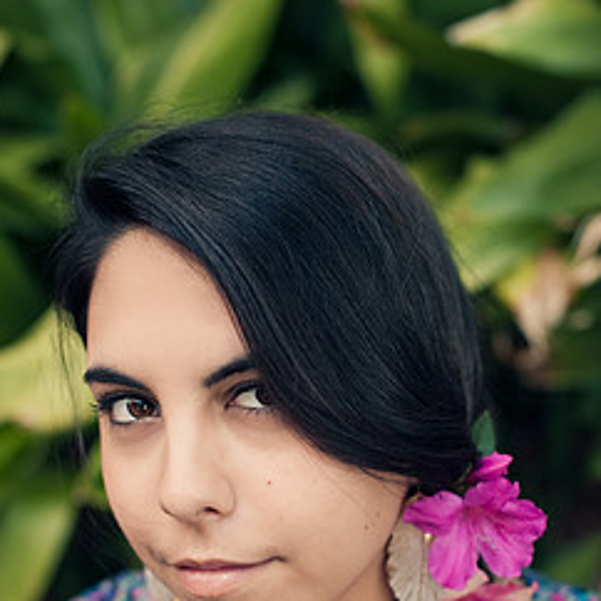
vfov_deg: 21.5
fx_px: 1552
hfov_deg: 21.9
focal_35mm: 79
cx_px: 317
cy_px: 526
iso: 200
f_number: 2.8
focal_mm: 50
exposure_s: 1/125
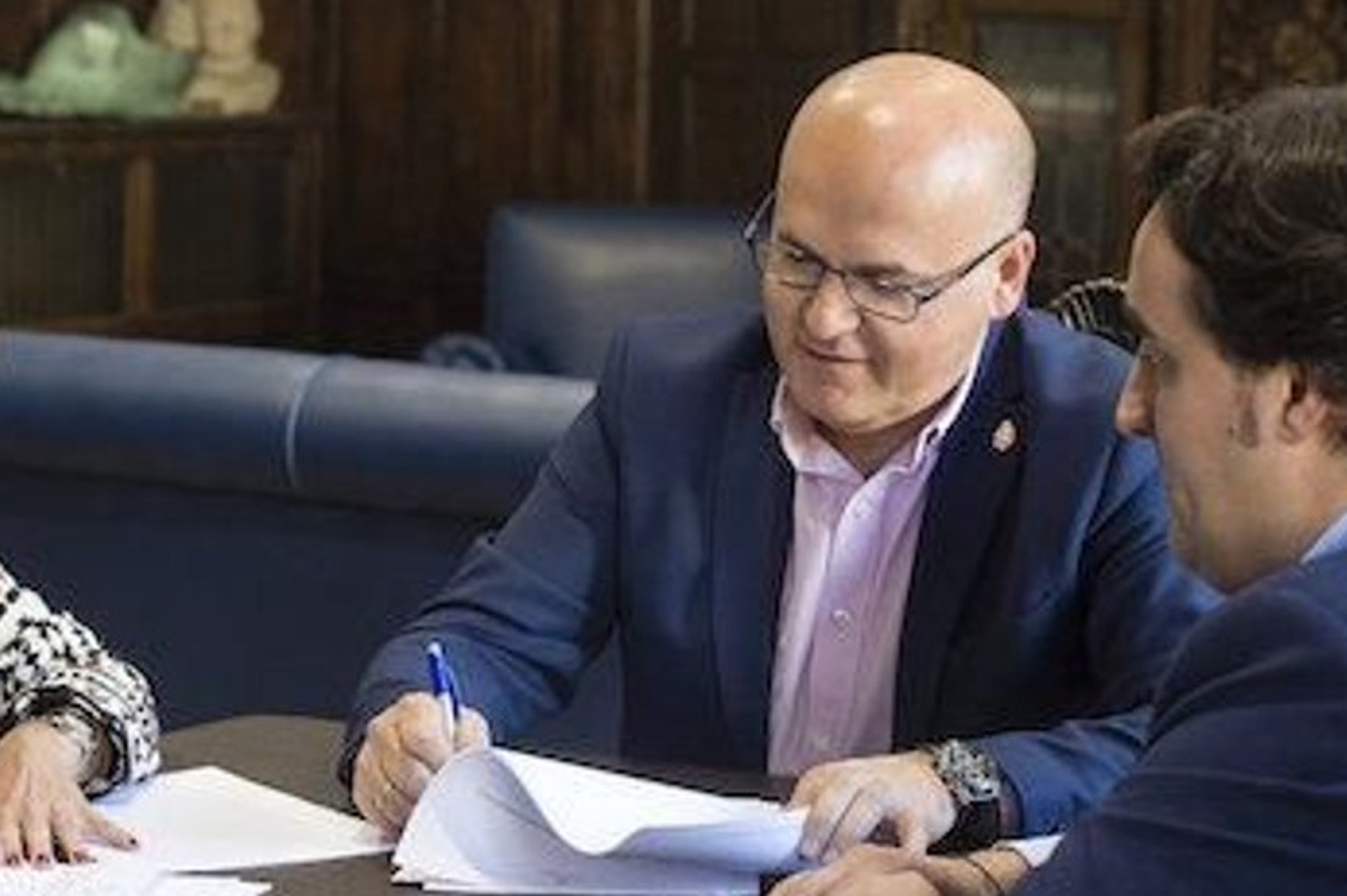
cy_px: 463
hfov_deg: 18.9
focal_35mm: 108
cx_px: 571
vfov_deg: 12.7
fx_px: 4038
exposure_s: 1/125
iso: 1600
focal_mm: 50
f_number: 4
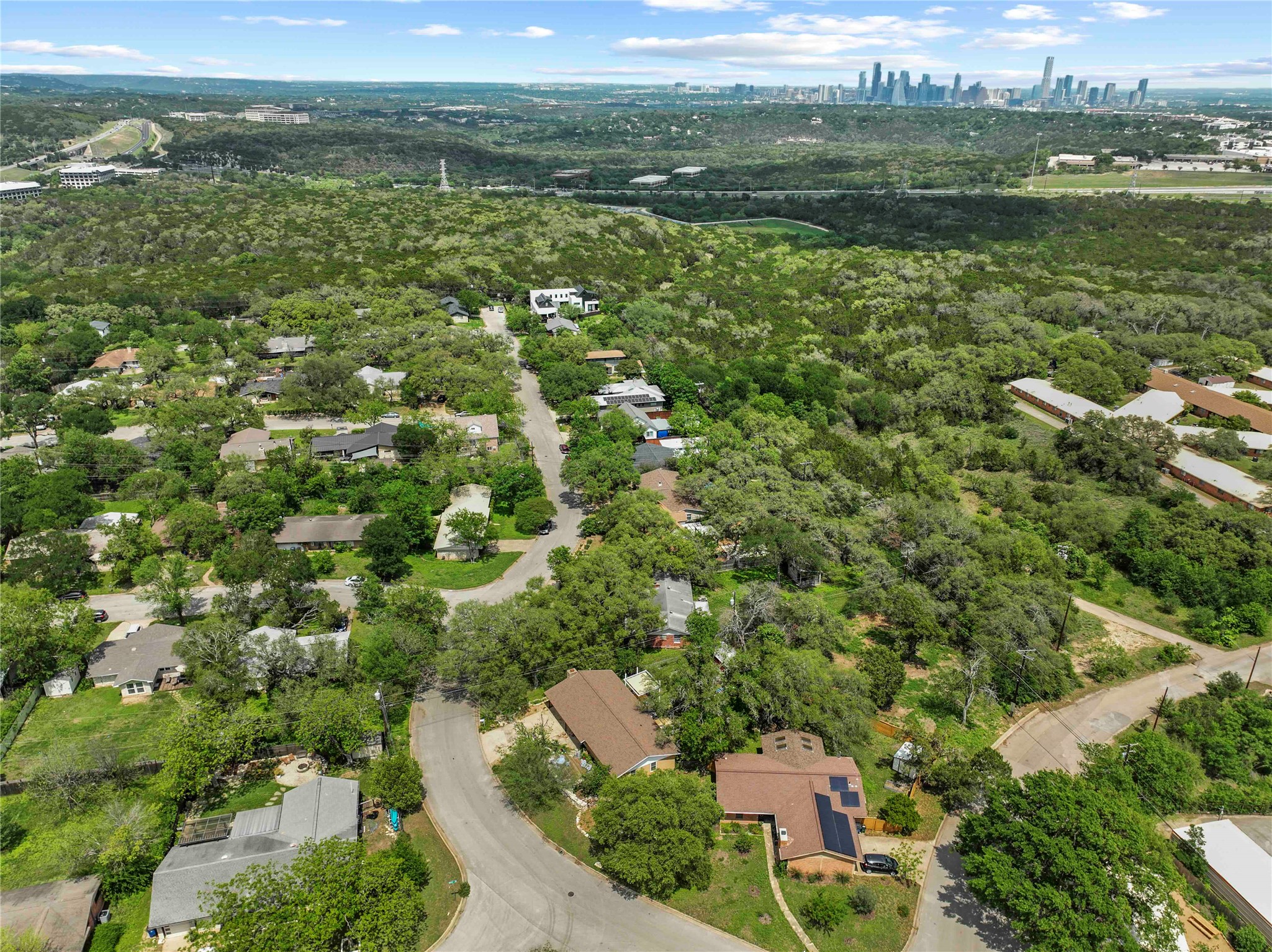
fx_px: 882
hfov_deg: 71.6
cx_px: 636
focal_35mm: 24
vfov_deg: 56.8
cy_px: 476
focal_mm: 12.29
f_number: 2.8
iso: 100
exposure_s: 1/1000
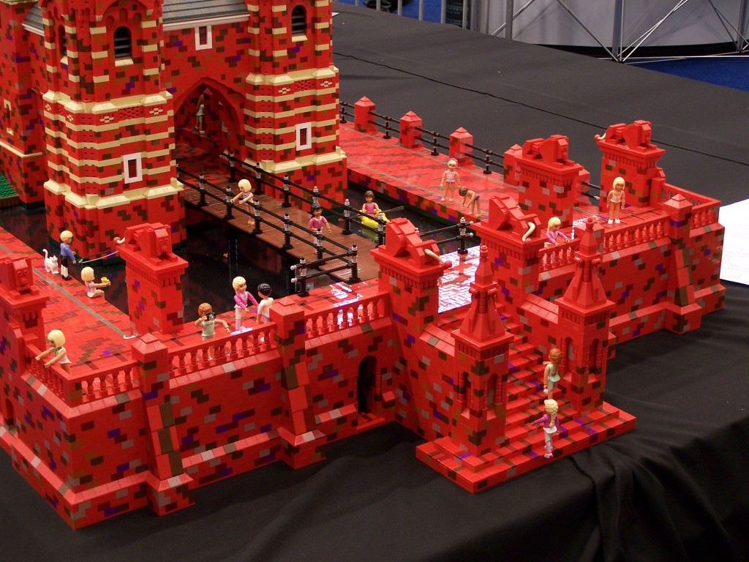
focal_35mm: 64
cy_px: 281
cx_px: 374
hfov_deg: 30.3
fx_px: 1385
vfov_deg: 22.9
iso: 80
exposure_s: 1/2
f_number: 3.2
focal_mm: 10.7
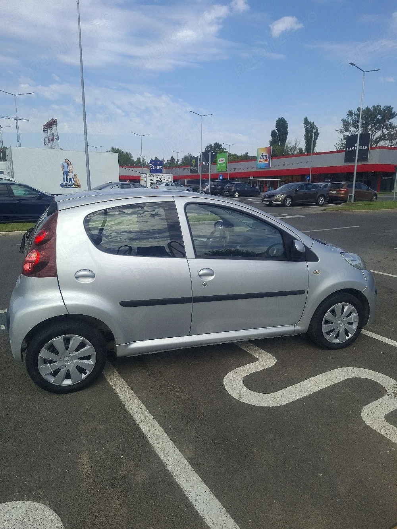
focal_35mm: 23
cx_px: 198
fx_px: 352
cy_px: 264
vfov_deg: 73.9
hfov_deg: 58.9
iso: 50
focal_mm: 5.54
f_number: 1.8
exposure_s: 1/1429
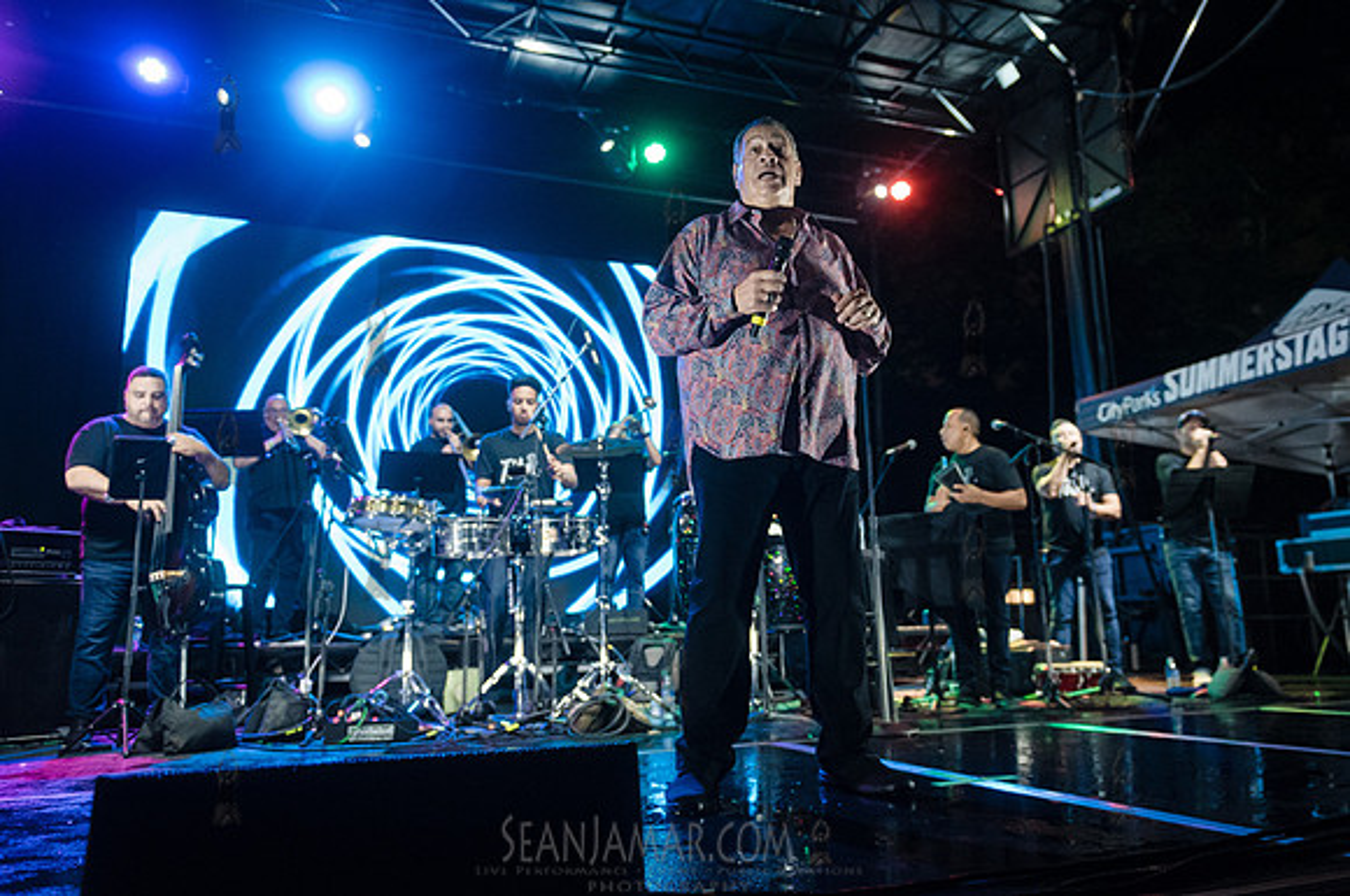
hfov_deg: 65.1
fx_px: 1055
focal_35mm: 28
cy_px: 402
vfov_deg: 46.0
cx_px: 738
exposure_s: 1/250
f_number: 3.2
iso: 3200
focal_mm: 24
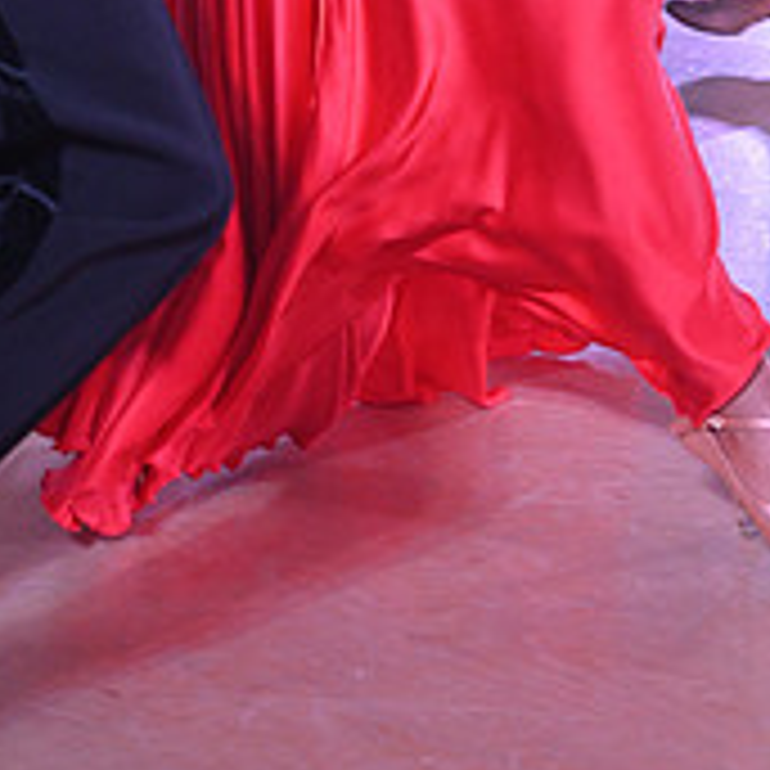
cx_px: -11
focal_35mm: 138
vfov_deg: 12.0
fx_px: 3473
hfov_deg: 12.5
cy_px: -428
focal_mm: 48
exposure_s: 1/400
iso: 2800
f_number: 5
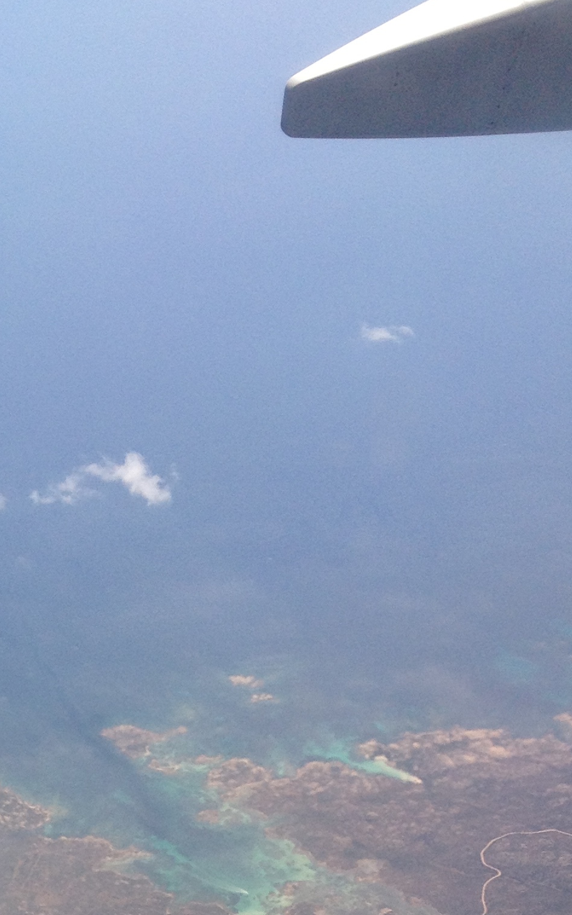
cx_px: -25
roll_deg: +3.9
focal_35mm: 80
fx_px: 1996
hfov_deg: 15.9
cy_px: 934
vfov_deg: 24.5
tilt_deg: -38.3
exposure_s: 1/935
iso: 50
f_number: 2.4
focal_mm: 4.28
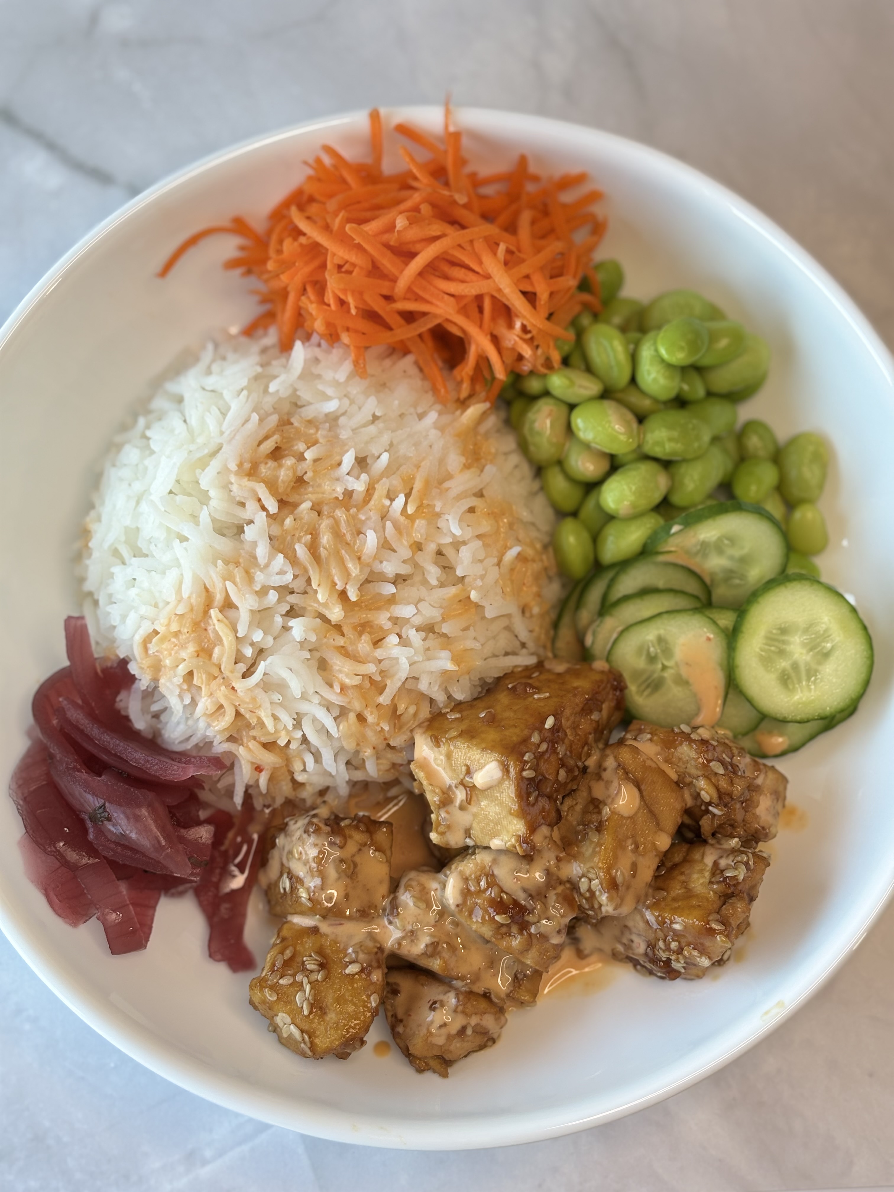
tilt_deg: -78.2
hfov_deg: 28.0
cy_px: 596
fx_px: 1791
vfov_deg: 36.8
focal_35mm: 52
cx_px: 447
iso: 80
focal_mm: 5.96
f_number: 1.6
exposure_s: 1/60
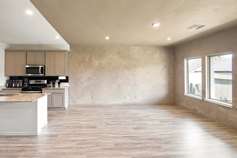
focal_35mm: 16
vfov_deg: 73.8
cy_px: 78
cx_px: 104
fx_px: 105
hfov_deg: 96.3
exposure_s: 1/125
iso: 640
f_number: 4
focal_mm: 13
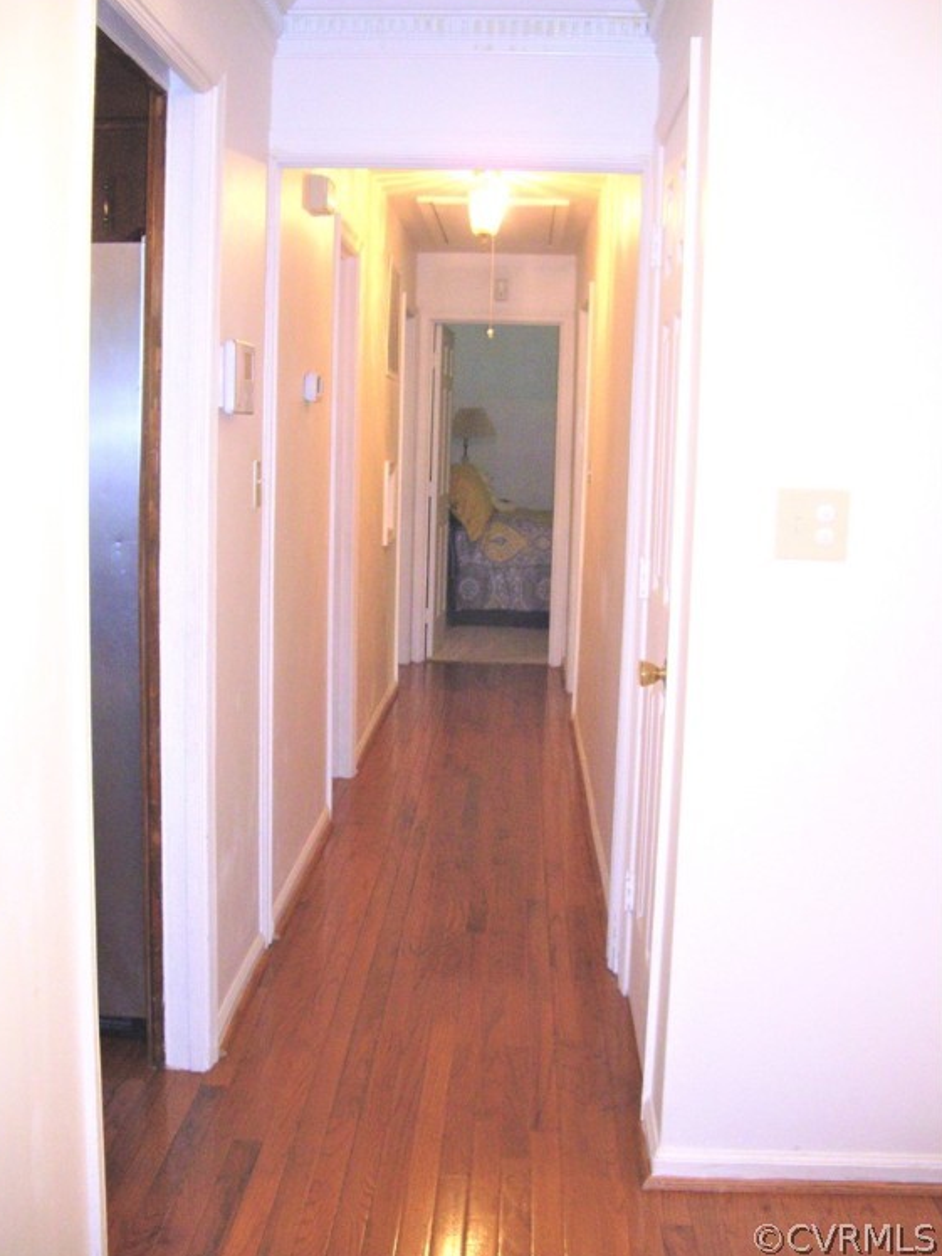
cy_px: 621
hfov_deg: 36.8
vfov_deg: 47.9
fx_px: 1415
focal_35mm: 39
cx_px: 462
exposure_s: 1/40
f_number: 2.8
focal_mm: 7.9
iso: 400
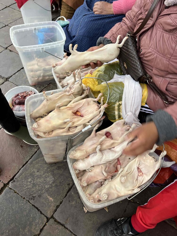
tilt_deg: -49.8
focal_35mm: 26
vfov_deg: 67.3
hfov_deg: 53.1
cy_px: 118
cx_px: 88
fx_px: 177
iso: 125
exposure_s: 1/107
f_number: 1.5
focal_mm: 5.7
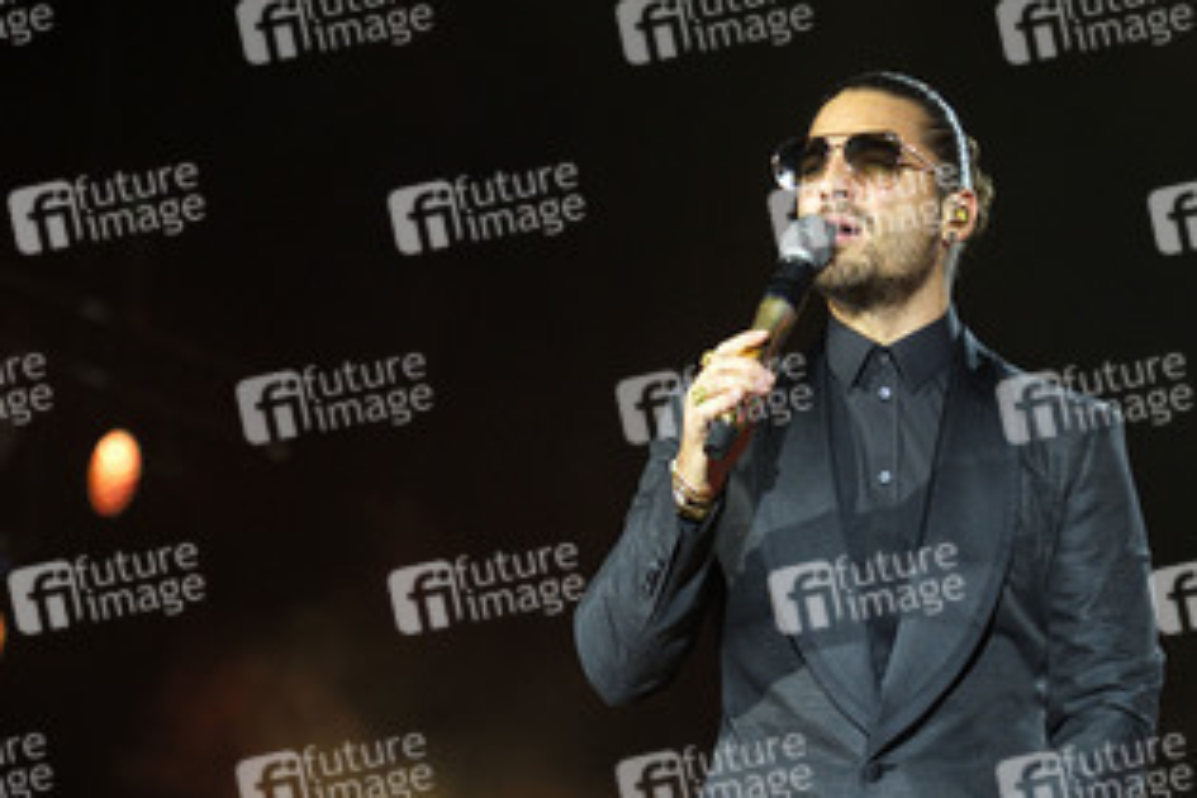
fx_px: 3325
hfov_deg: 20.4
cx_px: 764
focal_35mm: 100
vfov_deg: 13.7
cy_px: 494
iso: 1600
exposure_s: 1/800
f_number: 2.8
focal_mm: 70
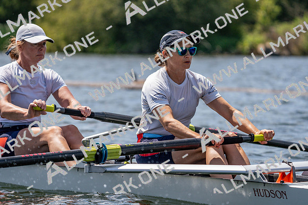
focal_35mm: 261
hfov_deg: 7.9
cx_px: 154
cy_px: 102
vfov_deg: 5.3
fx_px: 2233
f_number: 5.6
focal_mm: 261
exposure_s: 1/2000
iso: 250
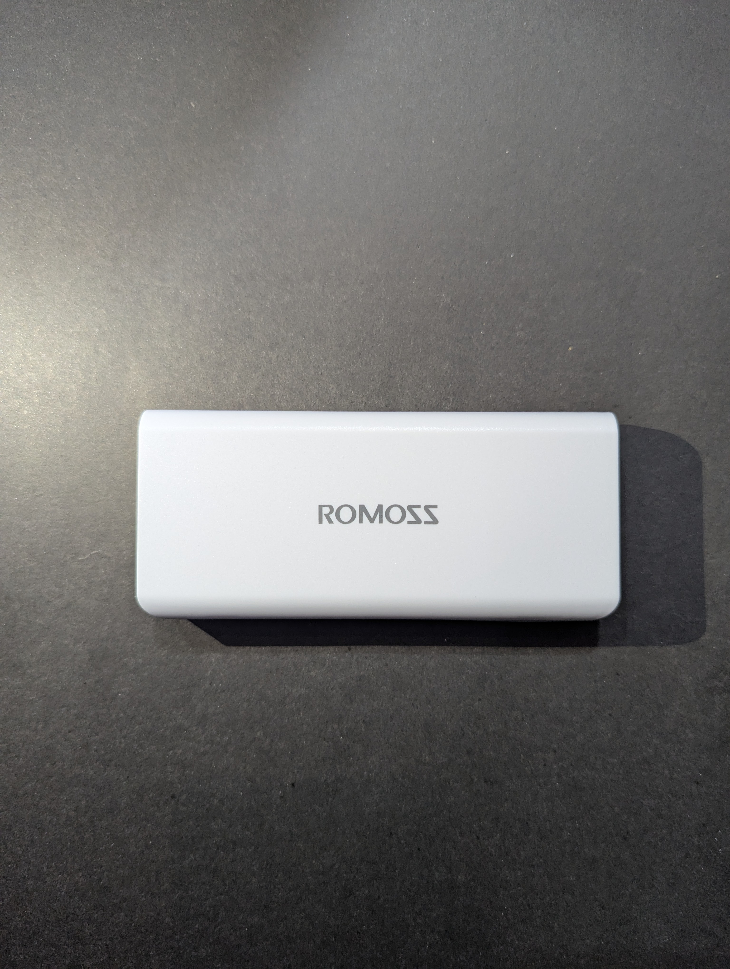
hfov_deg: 56.9
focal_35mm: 24
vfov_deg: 71.5
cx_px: 365
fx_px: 673
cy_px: 484
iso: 447
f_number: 1.85
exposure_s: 1/34.2
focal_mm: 6.81
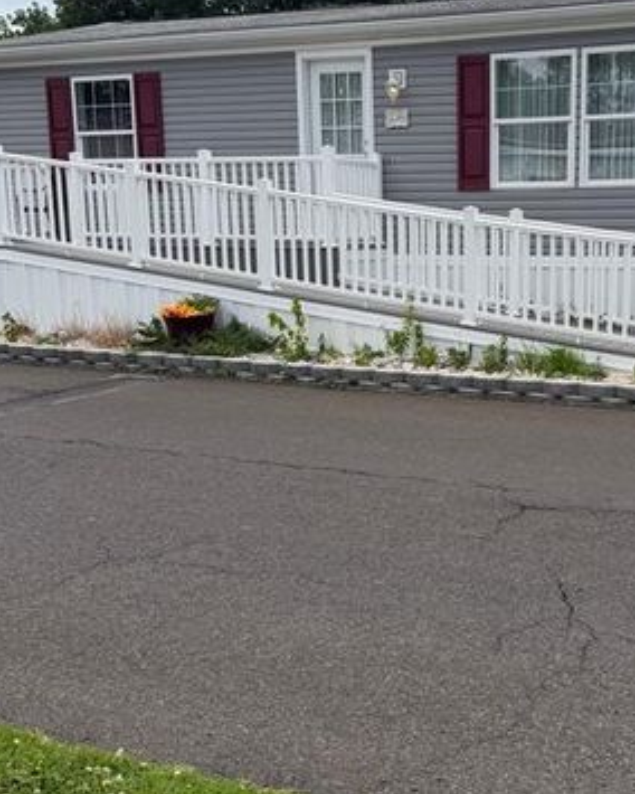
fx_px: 1034
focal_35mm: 44
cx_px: 476
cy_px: 397
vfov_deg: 42.0
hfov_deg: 33.5
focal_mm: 6.76
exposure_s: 1/4405
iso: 80
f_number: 1.78
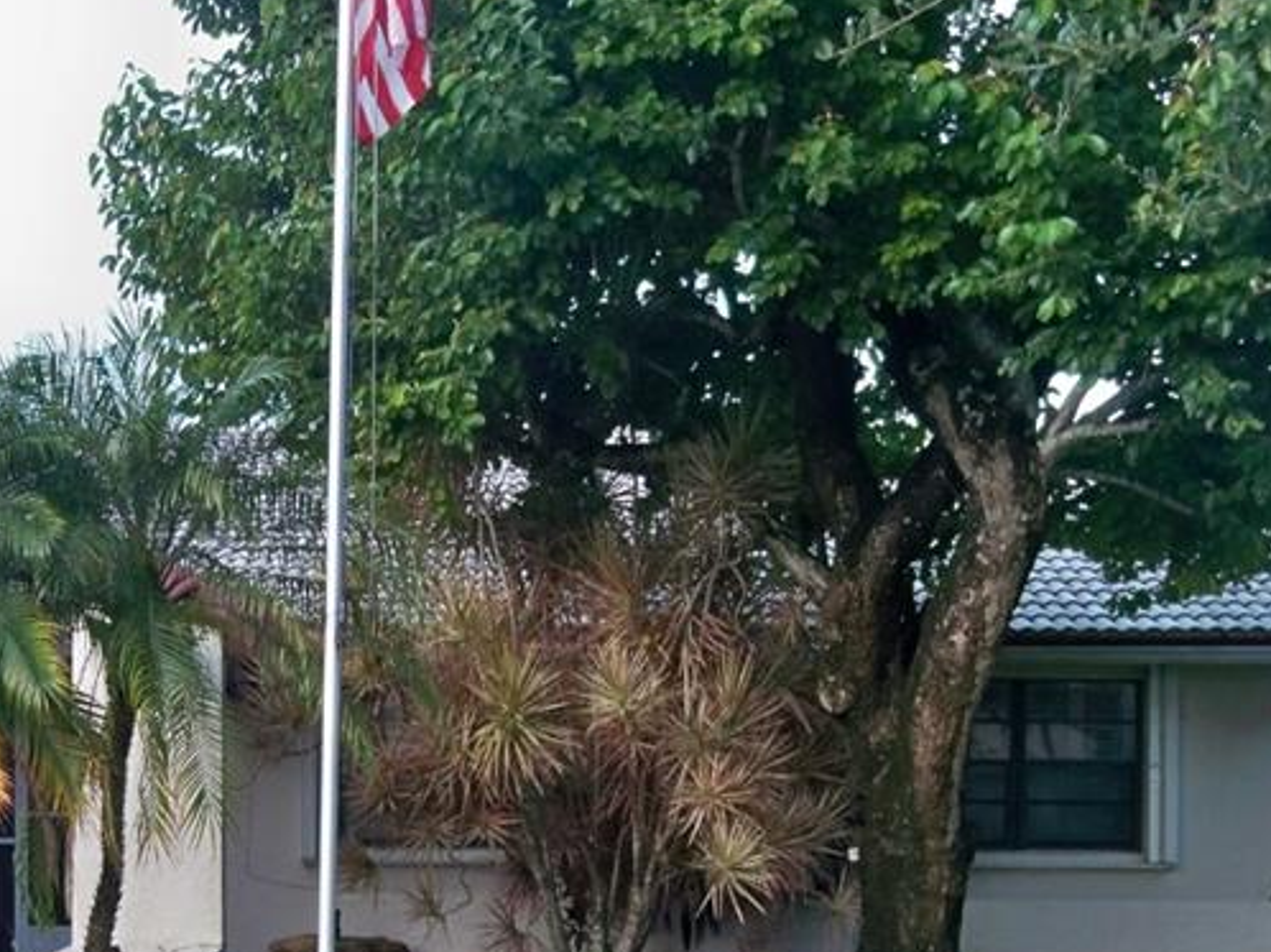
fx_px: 2642
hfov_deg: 26.3
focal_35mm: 72
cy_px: 868
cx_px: 179
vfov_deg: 20.0
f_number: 3.5
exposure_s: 1/80
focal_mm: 6.2
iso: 64
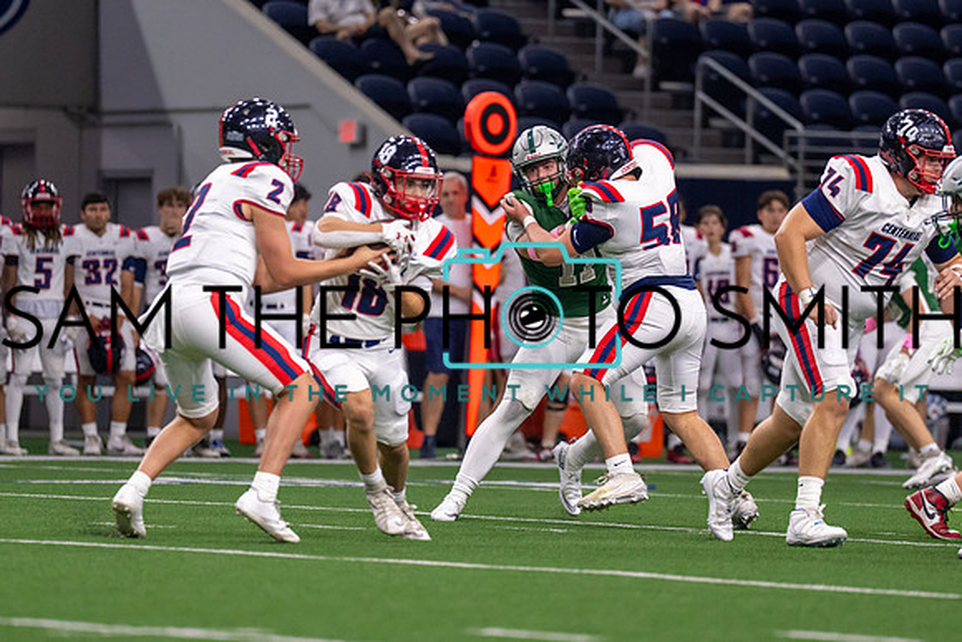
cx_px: 550
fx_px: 9583
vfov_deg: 3.8
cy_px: 250
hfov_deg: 5.7
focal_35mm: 359
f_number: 2.8
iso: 2000
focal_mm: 200
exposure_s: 1/1000
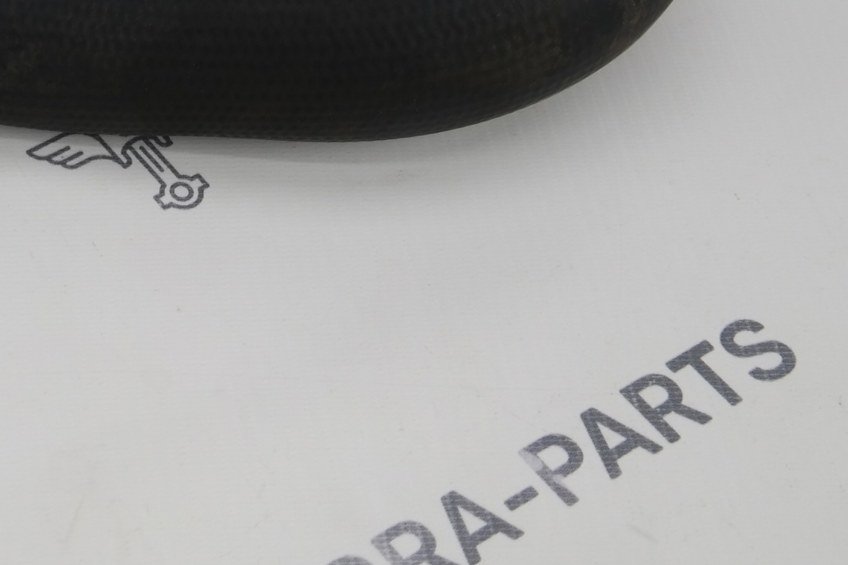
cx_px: -191
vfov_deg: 10.8
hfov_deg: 15.7
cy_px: -77
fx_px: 2944
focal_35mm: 125
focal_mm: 29
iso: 100
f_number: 4
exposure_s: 1/100
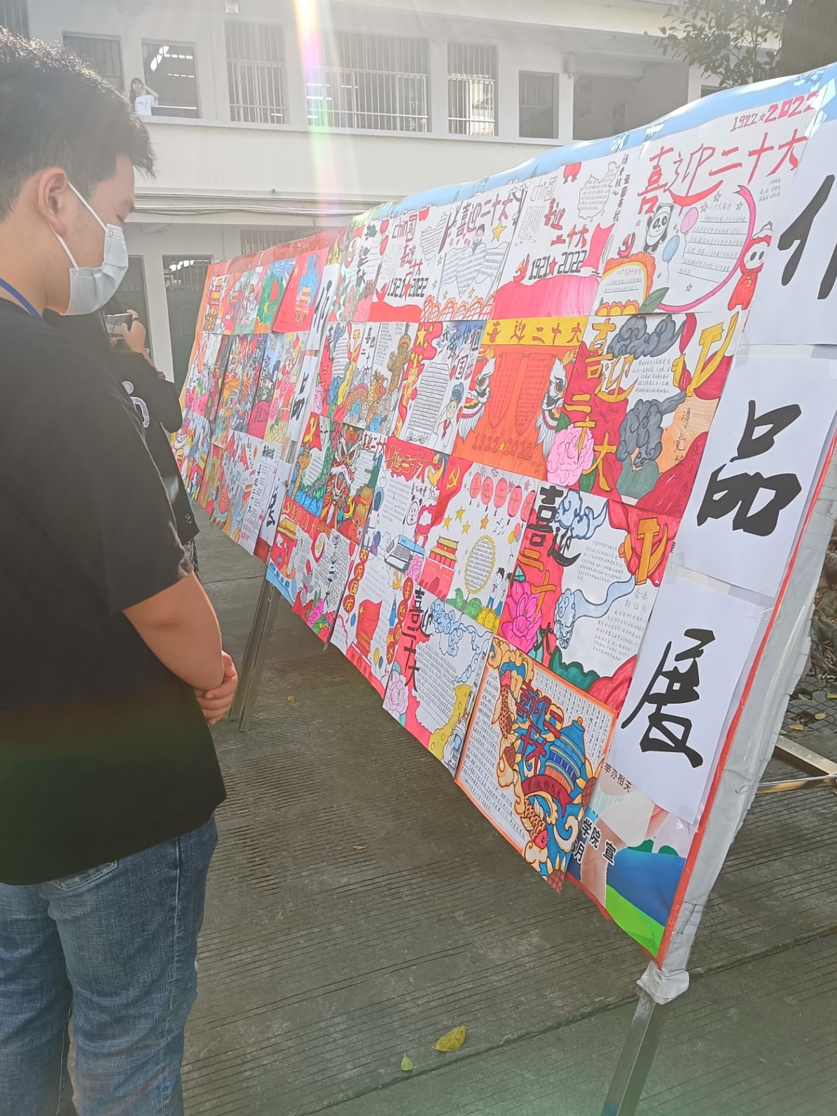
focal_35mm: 31
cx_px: 426
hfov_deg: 45.4
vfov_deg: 58.3
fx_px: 1000
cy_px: 597
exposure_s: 1/100
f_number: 1.8
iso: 112
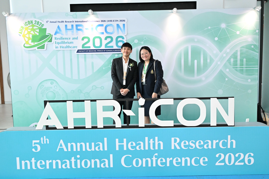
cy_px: 90
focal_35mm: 31
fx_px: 232
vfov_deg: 42.3
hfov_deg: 60.3
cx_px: 134
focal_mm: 31
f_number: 4
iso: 6400
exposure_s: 1/640
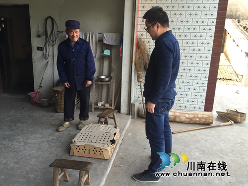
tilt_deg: -13.8
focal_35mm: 29
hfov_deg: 61.7
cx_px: 124
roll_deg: -3.3
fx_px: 208
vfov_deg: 48.2
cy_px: 93
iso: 32
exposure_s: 1/100
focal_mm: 4.15
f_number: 2.2
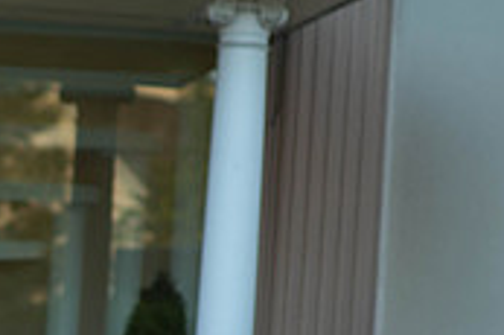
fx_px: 3986
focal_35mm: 285
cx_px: -181
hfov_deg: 7.2
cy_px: 513
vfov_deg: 4.8
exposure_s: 1/1000
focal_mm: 85
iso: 250
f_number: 2
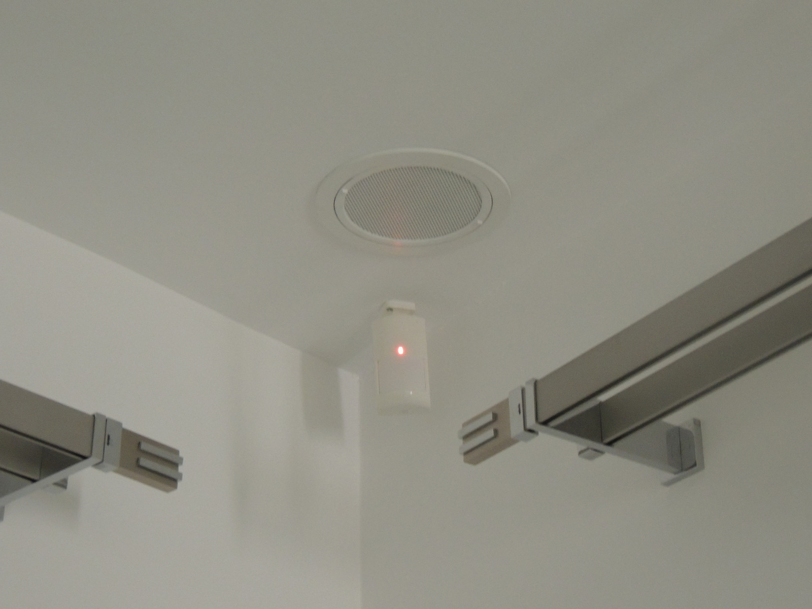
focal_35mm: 85
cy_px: 304
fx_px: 1994
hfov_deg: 23.0
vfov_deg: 17.4
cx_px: 406
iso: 800
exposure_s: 1/13
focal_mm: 15.1
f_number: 4
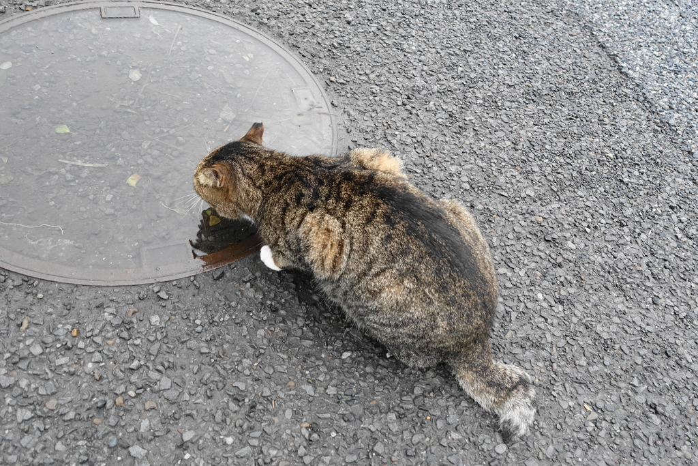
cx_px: 349
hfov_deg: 73.7
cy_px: 233
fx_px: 465
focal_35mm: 24
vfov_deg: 53.1
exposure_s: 1/160
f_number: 2.8
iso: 320
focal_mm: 8.8
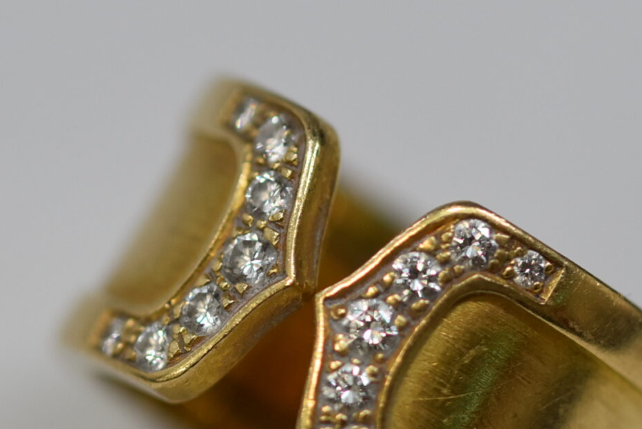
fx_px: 6618
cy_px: 369
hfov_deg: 5.6
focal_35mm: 371
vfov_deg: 3.7
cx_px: 337
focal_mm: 90
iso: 400
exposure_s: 1/320
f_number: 4.5
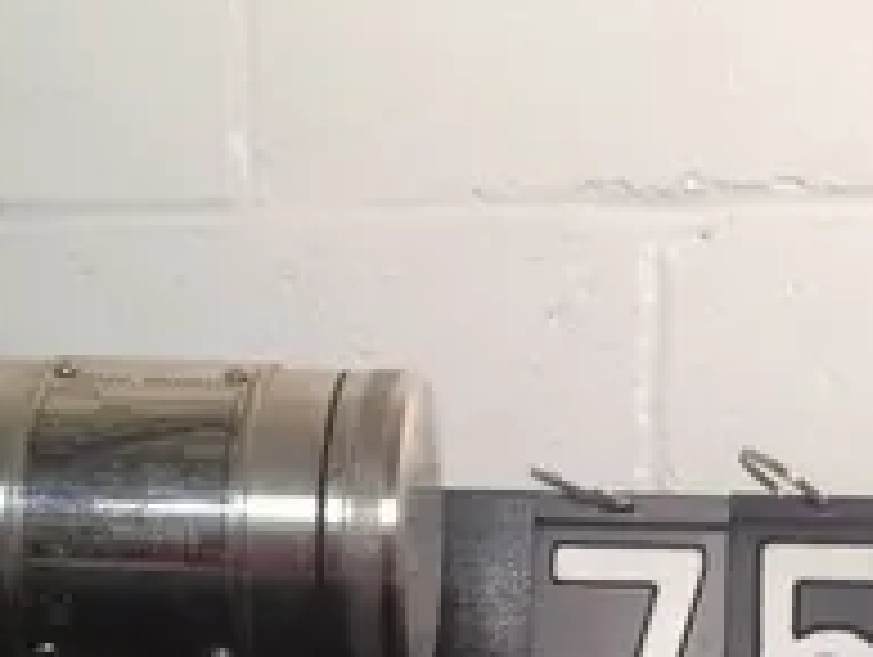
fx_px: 1818
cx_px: 616
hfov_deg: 26.8
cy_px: 616
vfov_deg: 20.0
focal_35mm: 72
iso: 64
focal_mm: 4.28
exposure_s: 1/20
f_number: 2.4
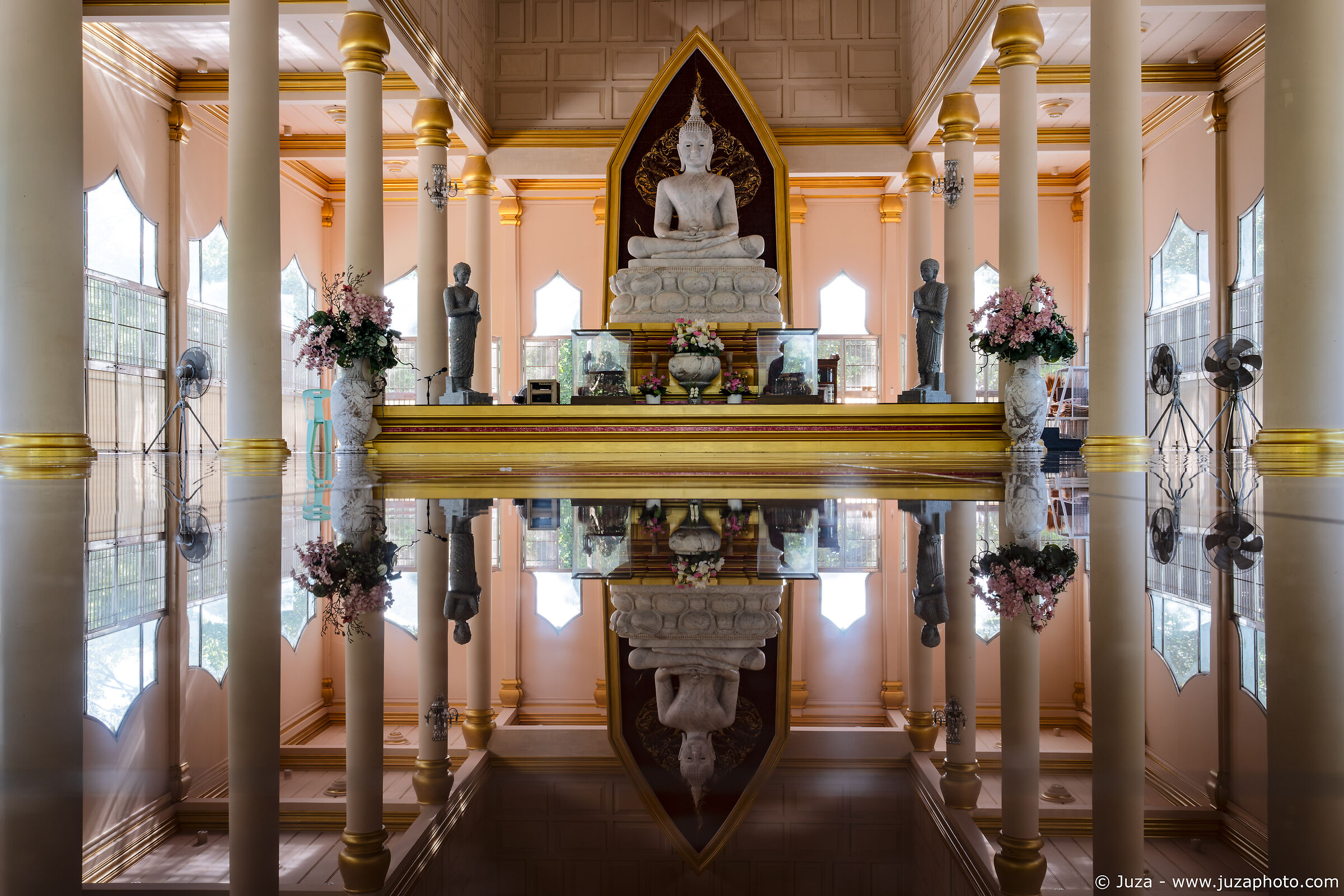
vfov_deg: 37.9
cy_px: 448
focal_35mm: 35
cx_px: 672
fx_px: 1307
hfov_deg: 54.4
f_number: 8
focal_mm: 23
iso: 125
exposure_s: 1/4
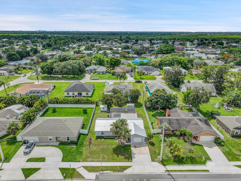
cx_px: 120
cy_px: 90
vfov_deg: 56.8
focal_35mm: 24
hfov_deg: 71.6
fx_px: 167
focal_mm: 12.3
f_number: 2.8
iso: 100
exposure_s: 1/2500
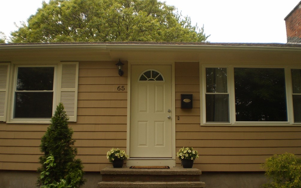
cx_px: 149
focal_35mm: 39
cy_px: 98
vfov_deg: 32.8
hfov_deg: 50.4
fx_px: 320
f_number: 3.1
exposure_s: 1/640
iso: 64
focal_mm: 6.3
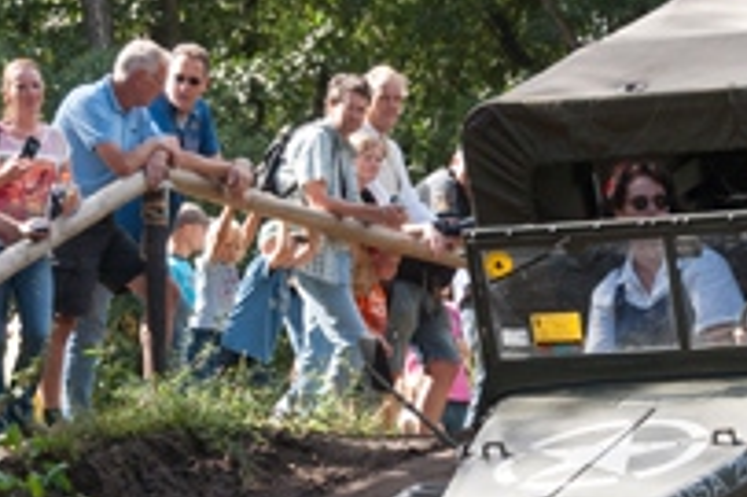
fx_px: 4214
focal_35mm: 203
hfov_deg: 10.1
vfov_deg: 6.7
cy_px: 447
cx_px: 534
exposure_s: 1/500
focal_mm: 55
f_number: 5.6
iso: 400
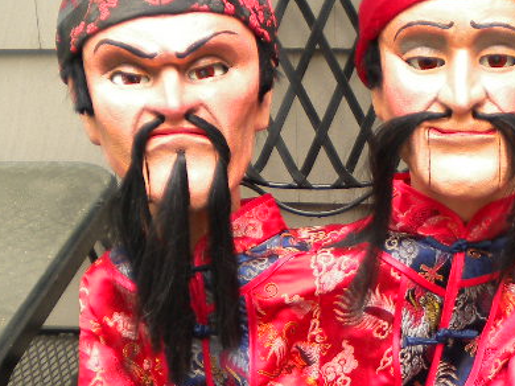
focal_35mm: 92
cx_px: 343
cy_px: 420
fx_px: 1368
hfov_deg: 21.2
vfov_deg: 15.6
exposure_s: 1/61
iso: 80
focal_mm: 6.3
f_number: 3.1
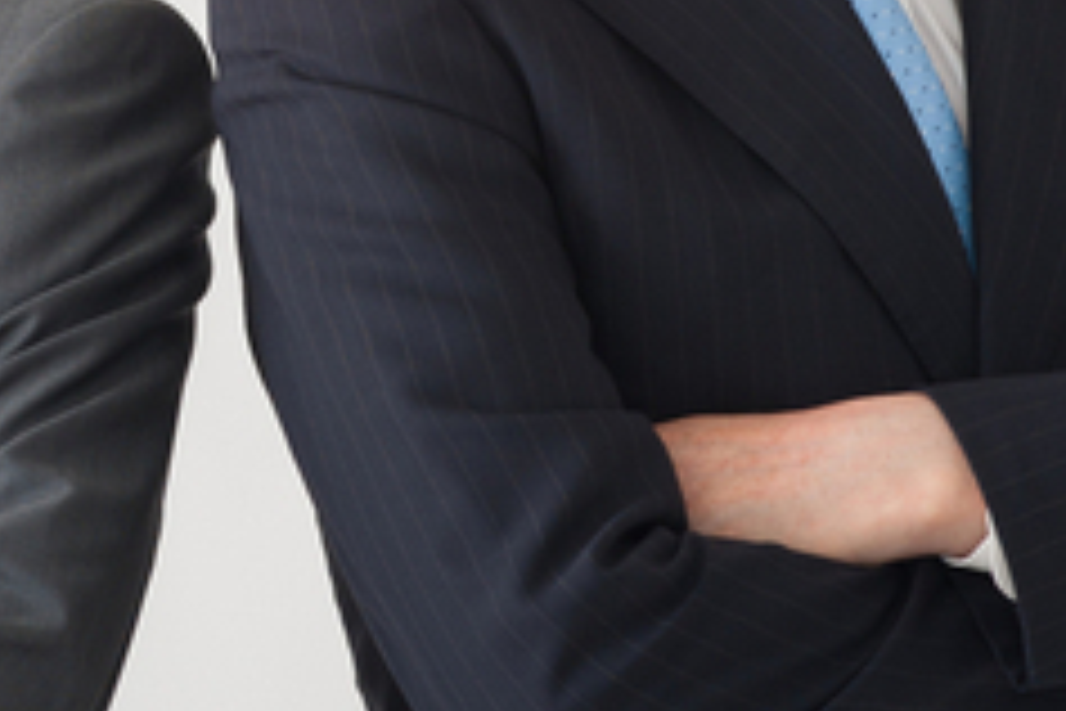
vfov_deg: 4.8
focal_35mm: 287
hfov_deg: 7.2
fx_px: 8498
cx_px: 238
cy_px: -148
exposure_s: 1/200
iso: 200
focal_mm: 85
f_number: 8
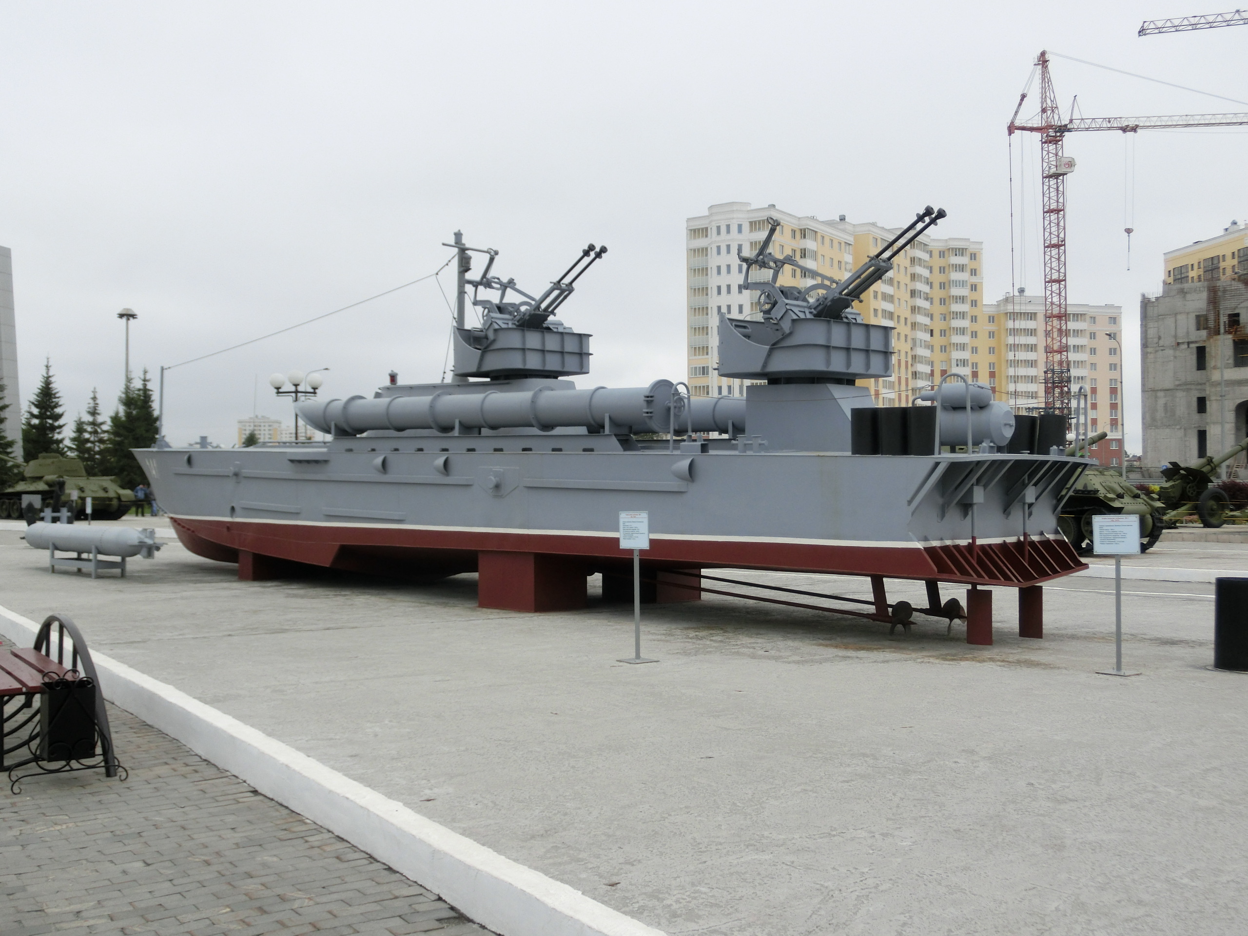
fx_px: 1370
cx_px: 624
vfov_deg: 37.7
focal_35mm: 38
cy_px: 468
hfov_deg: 49.0
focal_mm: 6.67
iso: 80
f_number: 3.9
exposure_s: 1/320
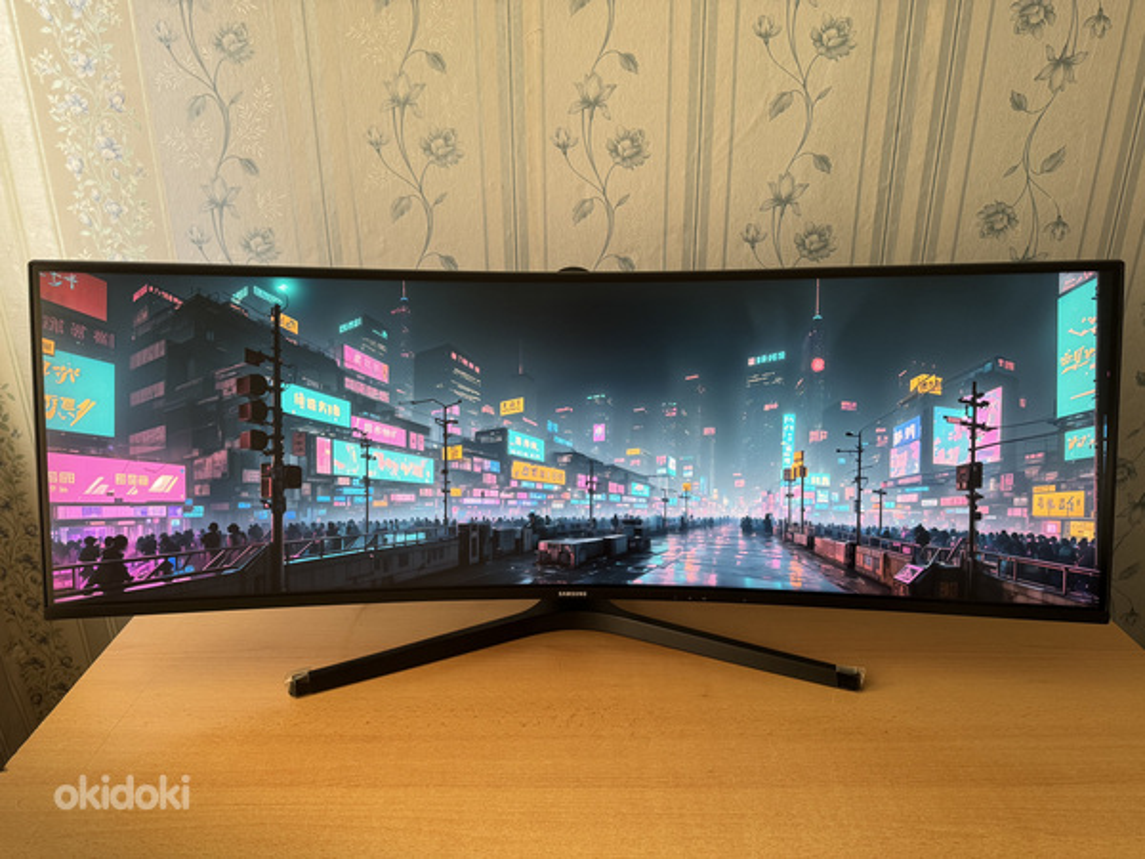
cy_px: 430
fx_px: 794
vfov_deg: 56.8
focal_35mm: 24
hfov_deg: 71.6
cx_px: 572
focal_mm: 6.76
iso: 160
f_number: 1.78
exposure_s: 1/121
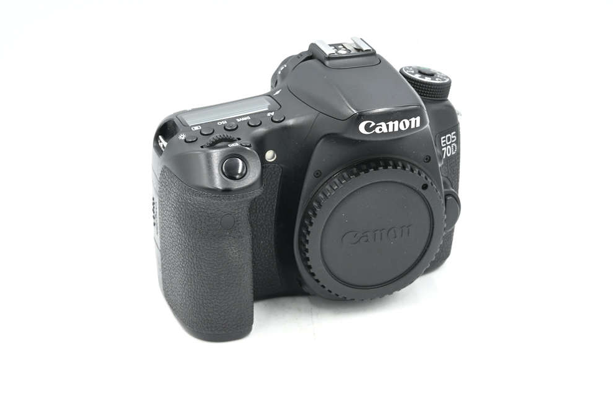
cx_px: 310
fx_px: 1158
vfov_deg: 20.0
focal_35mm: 68
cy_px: 202
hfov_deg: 29.7
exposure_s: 1/8
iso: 100
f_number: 14
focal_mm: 67
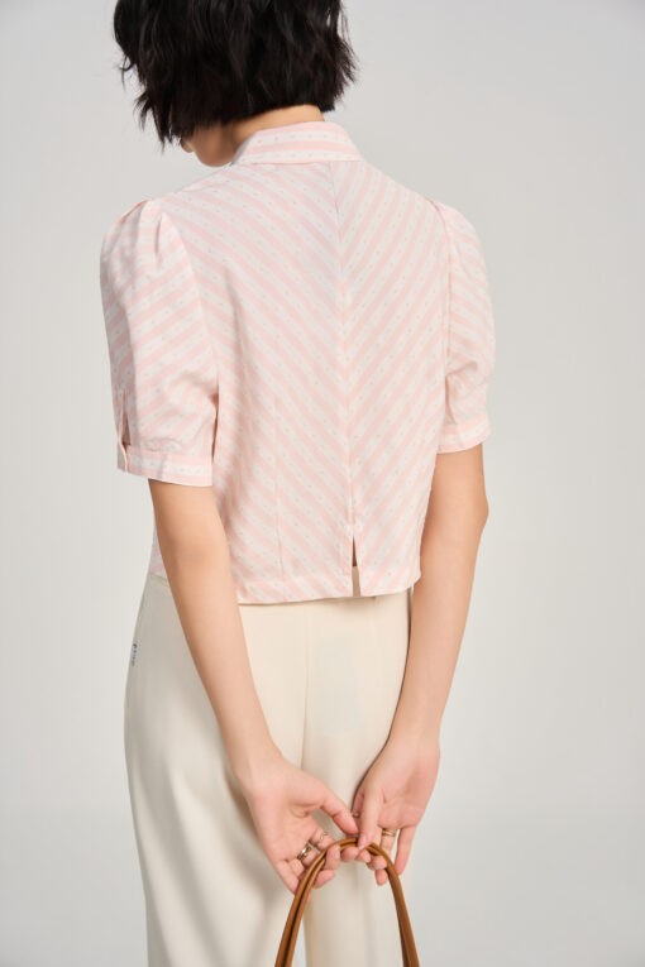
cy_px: 484
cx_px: 322
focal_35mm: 55
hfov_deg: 24.6
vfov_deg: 36.2
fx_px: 1478
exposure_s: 1/160
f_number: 8
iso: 200
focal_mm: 55
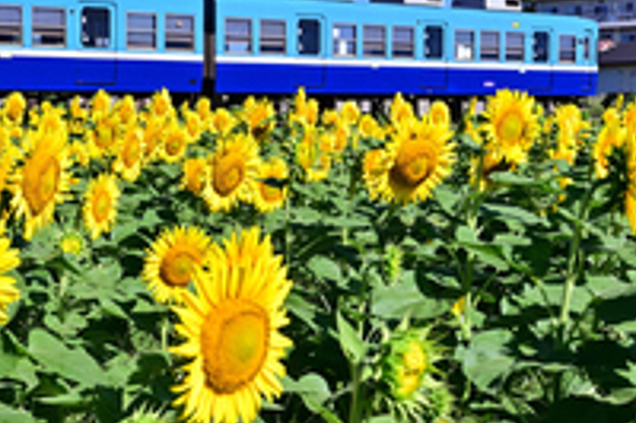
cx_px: 76
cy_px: 296
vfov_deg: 17.3
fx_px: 1385
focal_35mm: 78
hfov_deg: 25.2
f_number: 8
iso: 320
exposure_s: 1/1600
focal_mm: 26.5
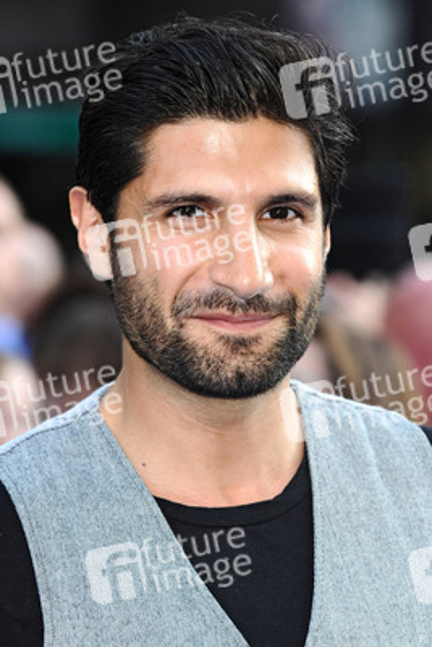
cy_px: 324
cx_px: 216
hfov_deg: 6.3
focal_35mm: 218
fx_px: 3911
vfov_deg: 9.5
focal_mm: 145
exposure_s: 1/200
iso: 320
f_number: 5
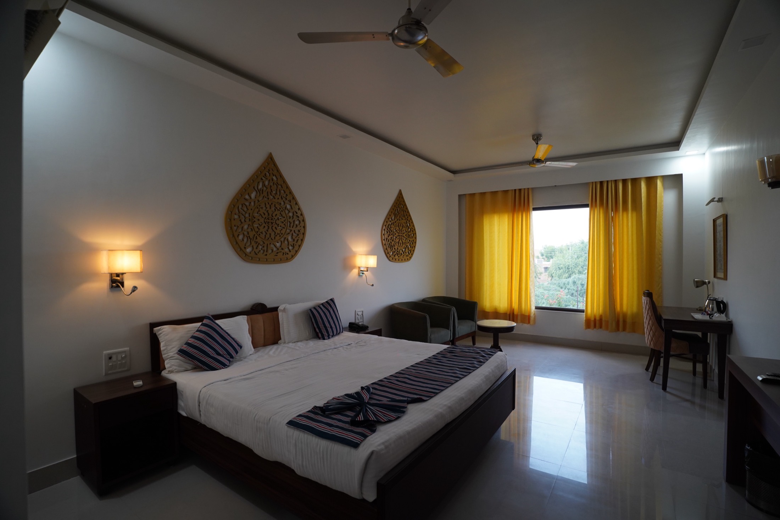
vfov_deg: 73.7
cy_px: 260
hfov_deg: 96.7
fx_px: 347
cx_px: 390
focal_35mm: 16
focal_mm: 16
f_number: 4
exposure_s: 1/60
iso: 1000
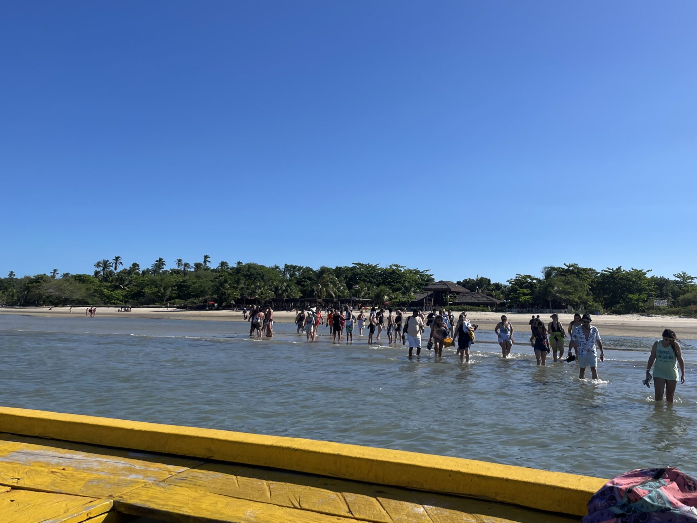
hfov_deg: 54.8
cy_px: 238
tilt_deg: +5.6
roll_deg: -2.0
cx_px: 432
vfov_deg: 42.9
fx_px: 665
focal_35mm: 33
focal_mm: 4.2
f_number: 1.6
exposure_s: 1/4651
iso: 32
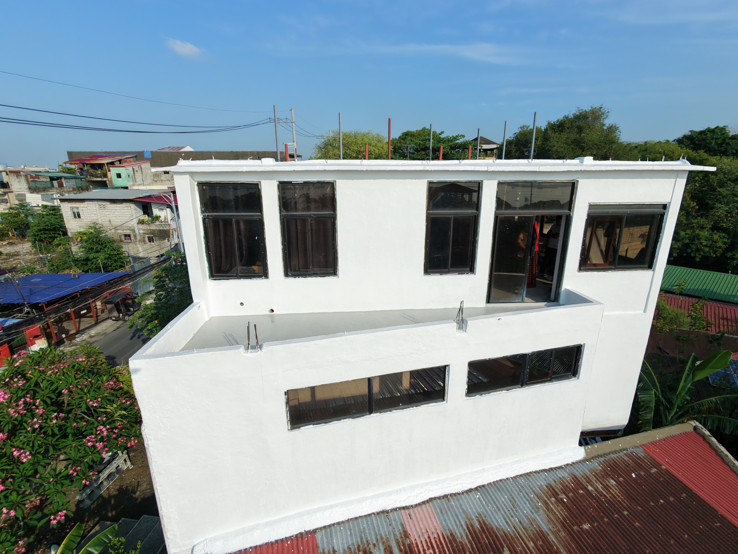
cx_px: 369
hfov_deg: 94.5
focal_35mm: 16
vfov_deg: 78.1
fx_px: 341
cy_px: 277
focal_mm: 3.05
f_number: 2.2
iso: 100
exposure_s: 1/1000
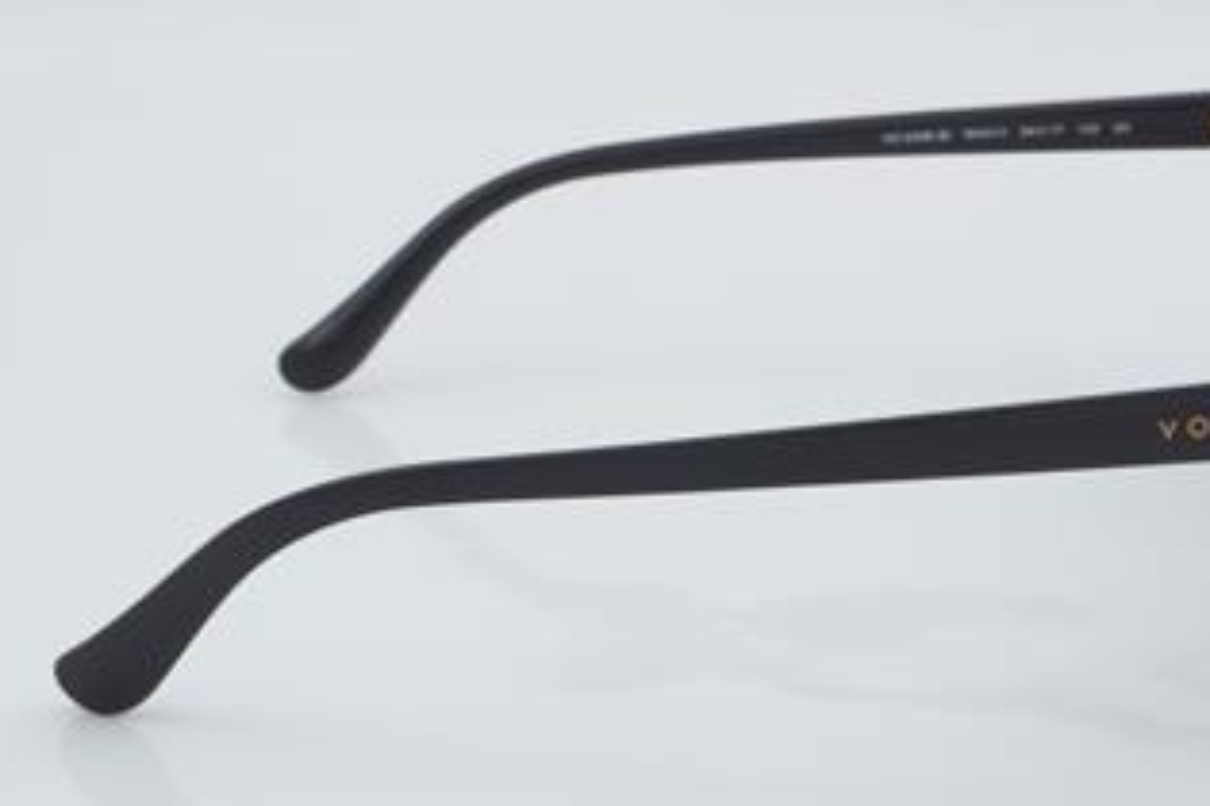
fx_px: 3517
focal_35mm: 105
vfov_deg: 13.1
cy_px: 415
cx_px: 726
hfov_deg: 19.5
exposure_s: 1/4
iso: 100
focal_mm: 55
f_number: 32
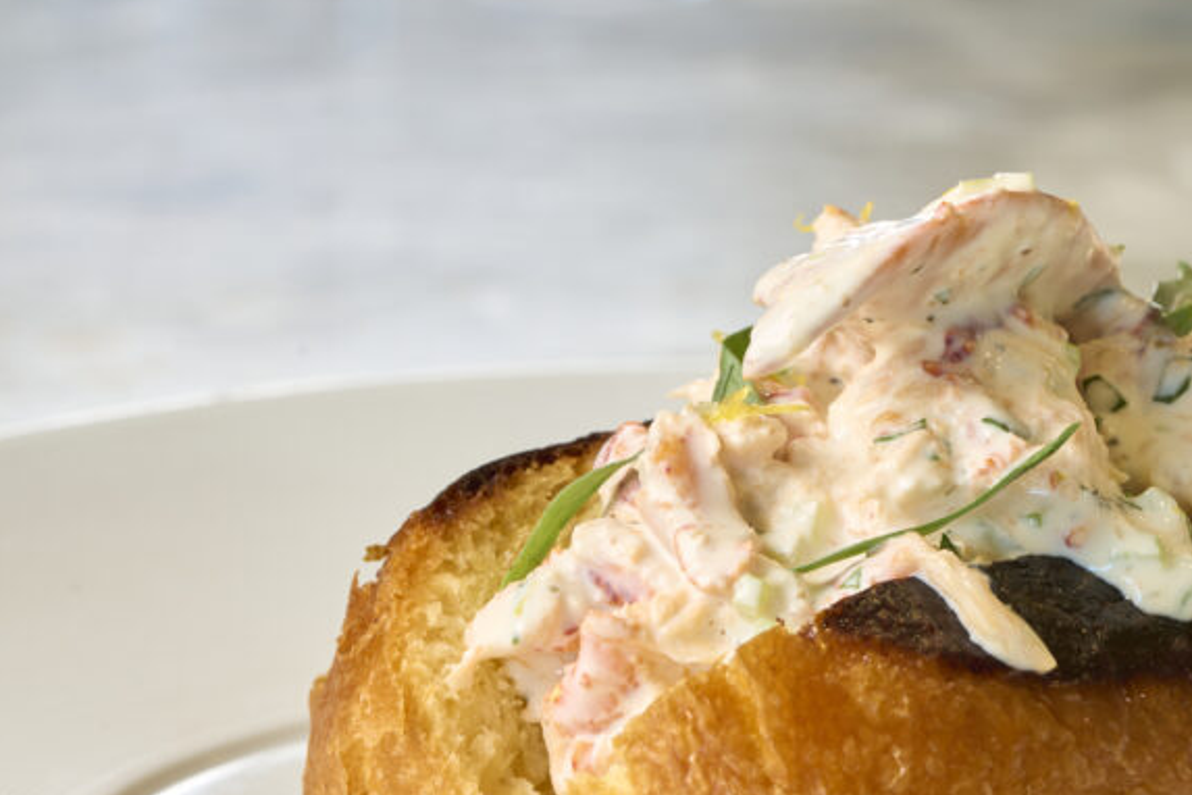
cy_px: 630
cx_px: 976
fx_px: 5330
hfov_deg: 12.7
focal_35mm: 161
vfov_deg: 8.5
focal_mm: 90
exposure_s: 1/4
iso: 160
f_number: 13
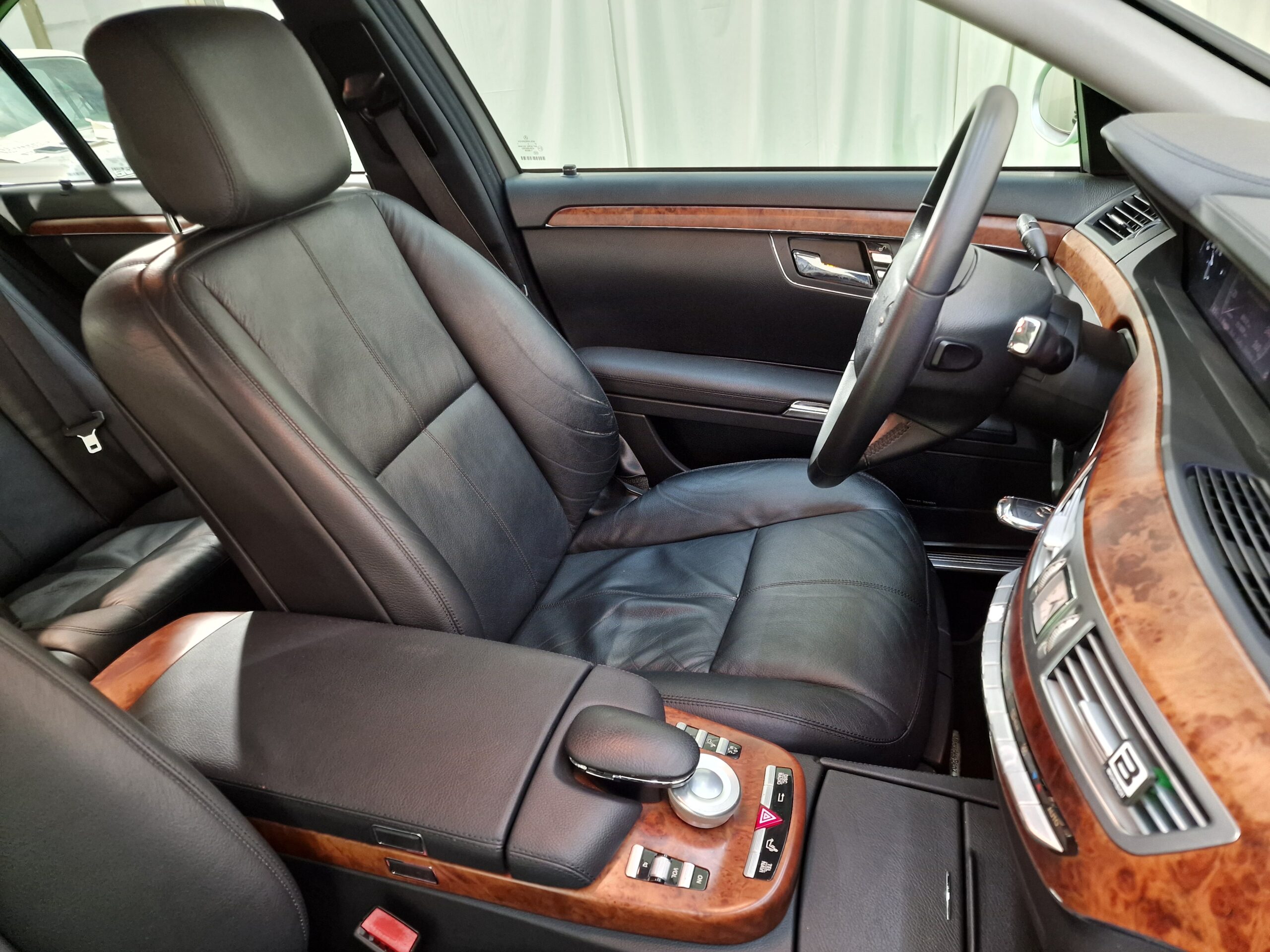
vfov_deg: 58.9
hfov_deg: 73.9
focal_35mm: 23
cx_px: 635
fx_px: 844
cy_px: 476
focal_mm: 6.4
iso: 500
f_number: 1.8
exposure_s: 1/25
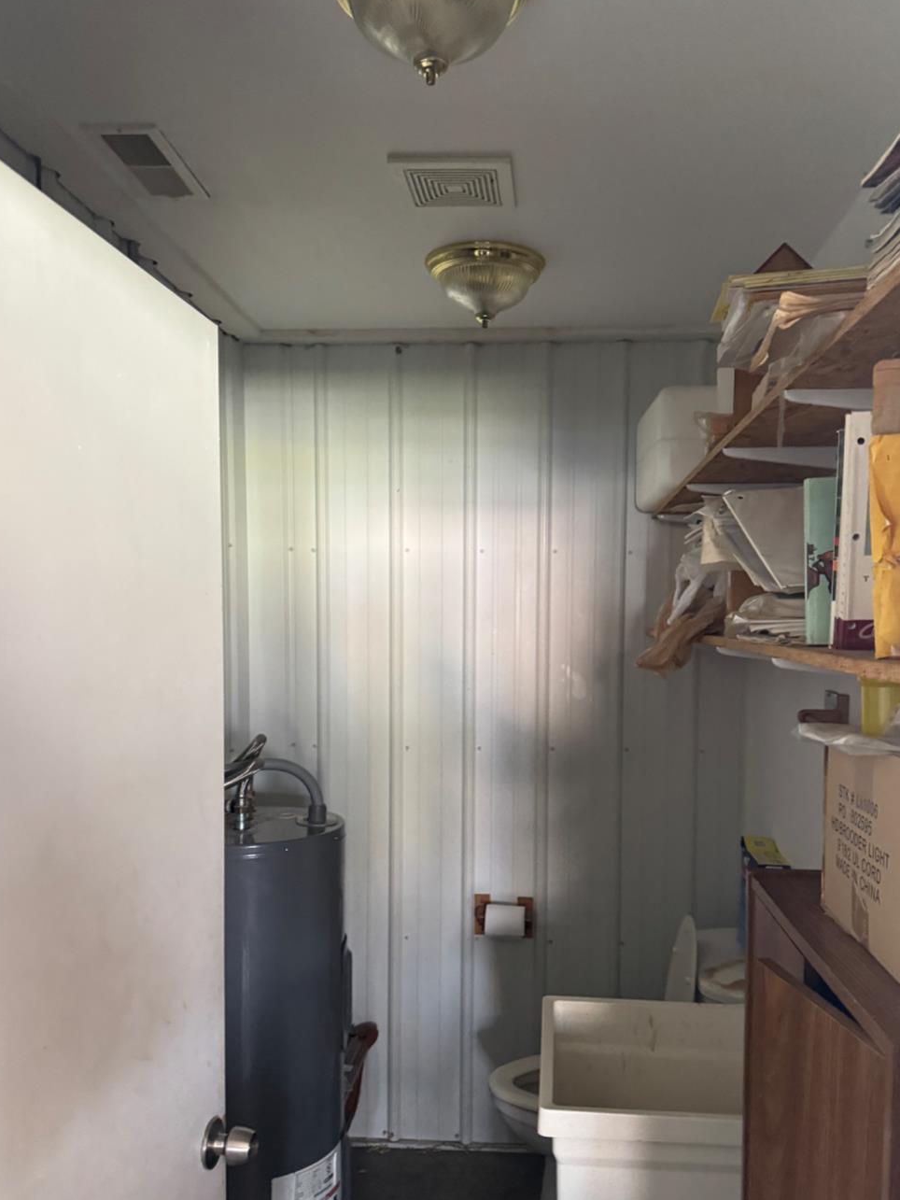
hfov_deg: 49.7
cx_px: 484
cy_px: 677
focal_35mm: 28
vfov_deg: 63.2
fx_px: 970
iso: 500
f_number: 1.78
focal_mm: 6.76
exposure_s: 1/60
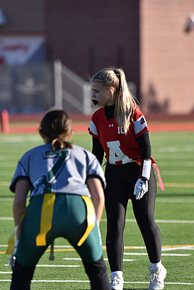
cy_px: 168
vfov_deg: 3.8
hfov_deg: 2.5
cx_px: 116
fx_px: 4368
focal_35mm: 541
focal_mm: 420
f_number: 6
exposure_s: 1/1000
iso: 280
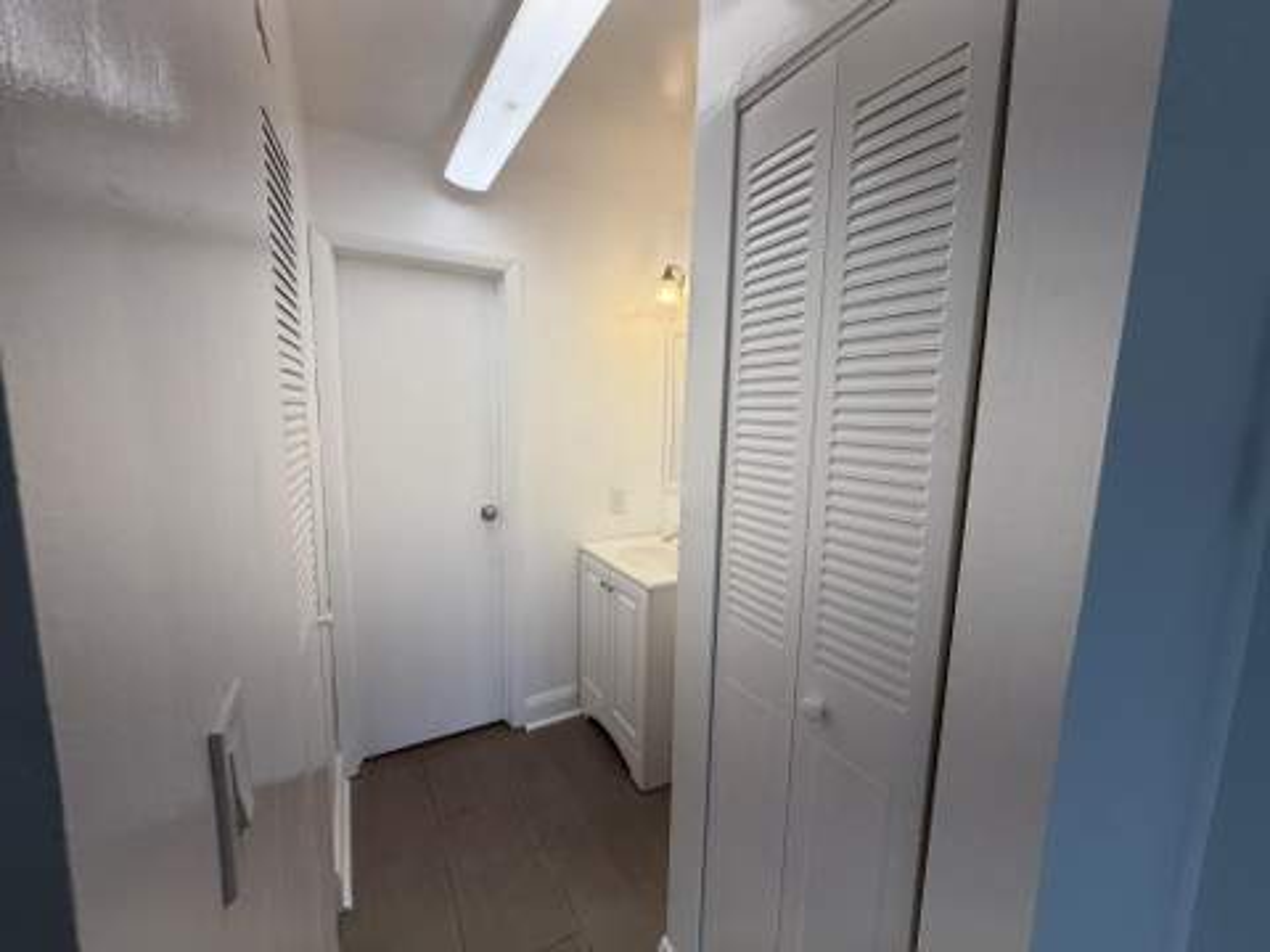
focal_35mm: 14
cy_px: 476
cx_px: 635
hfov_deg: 102.1
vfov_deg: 85.7
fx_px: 514
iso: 40
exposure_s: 1/120
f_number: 2.2
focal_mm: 2.22
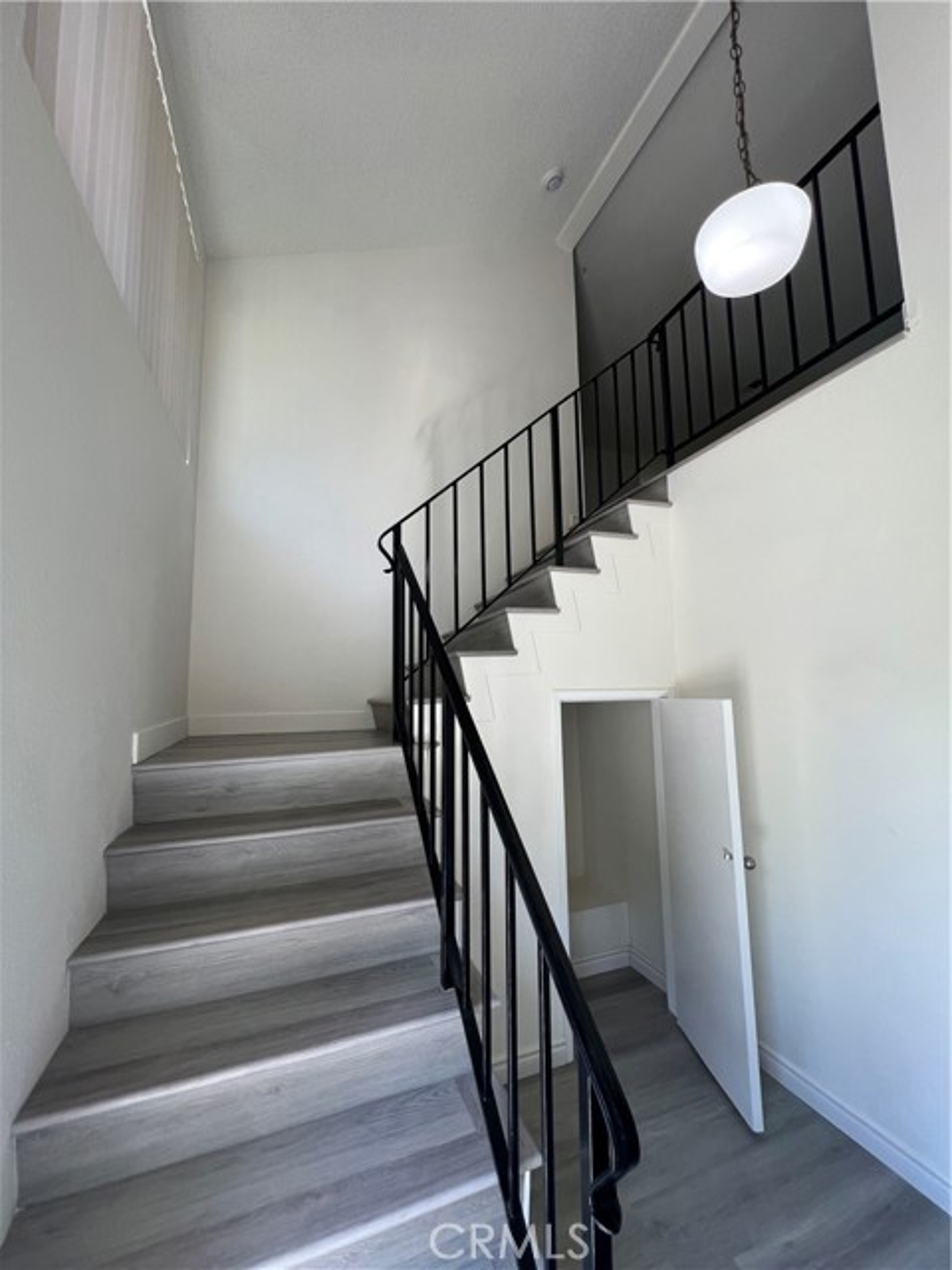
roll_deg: +2.5
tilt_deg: +7.5
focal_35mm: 13
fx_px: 477
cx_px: 476
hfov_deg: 89.9
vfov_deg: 106.2
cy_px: 635
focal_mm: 1.57
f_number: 1.8
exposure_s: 1/120
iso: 64
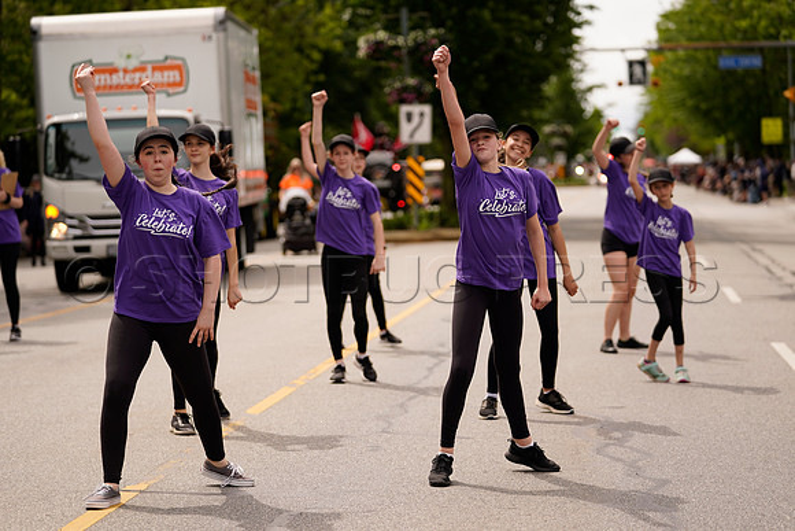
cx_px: 398
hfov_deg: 20.0
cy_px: 266
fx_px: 2253
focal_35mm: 102
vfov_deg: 13.4
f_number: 2.8
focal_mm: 102
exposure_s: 1/400
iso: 100
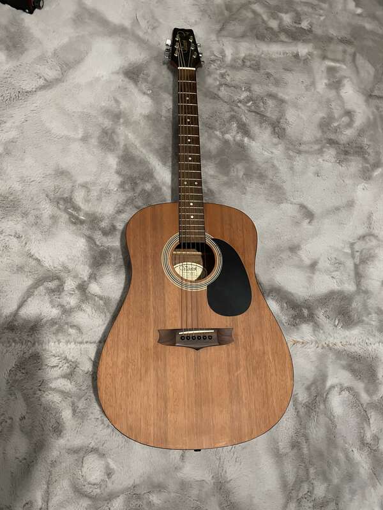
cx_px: 192
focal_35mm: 26
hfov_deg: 53.1
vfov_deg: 67.3
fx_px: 384
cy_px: 255
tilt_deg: -77.0
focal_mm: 4.2
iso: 500
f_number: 1.6
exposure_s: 1/40
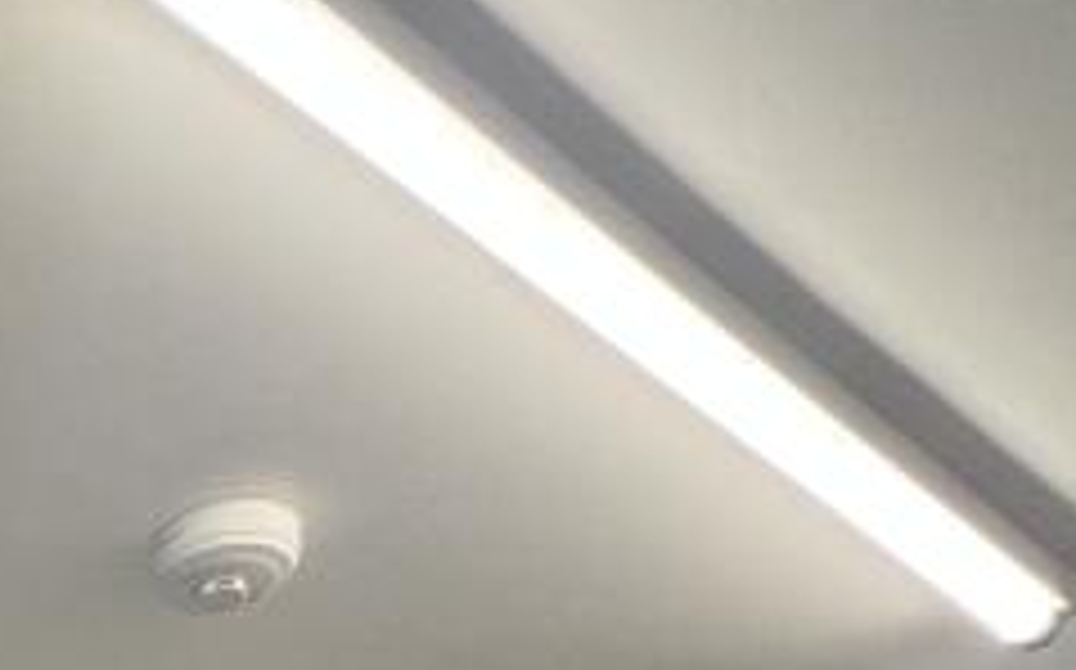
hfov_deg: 24.9
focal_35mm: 59
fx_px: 1729
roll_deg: -1.8
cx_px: -608
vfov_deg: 13.8
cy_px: 1695
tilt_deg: -2.8
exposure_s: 1/100
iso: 80
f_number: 1.8
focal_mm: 1.57
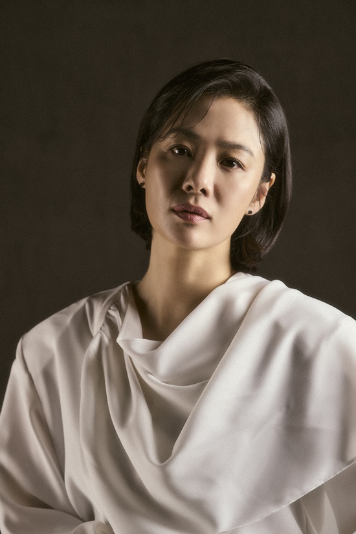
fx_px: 1261
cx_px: 178
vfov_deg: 23.9
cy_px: 267
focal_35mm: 85
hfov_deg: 16.1
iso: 500
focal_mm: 85
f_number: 5
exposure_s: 1/250
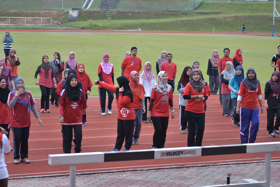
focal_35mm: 105
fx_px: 817
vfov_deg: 13.1
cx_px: 140
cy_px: 94
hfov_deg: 19.4
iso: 100
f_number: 2.8
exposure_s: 1/200
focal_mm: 70
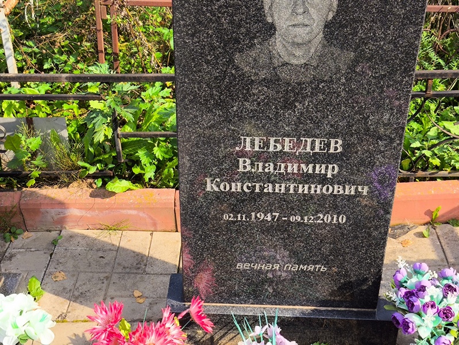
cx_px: 230
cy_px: 172
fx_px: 663
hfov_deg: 38.2
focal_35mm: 50
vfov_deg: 29.1
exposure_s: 1/754
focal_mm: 4.71
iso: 50
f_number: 1.7
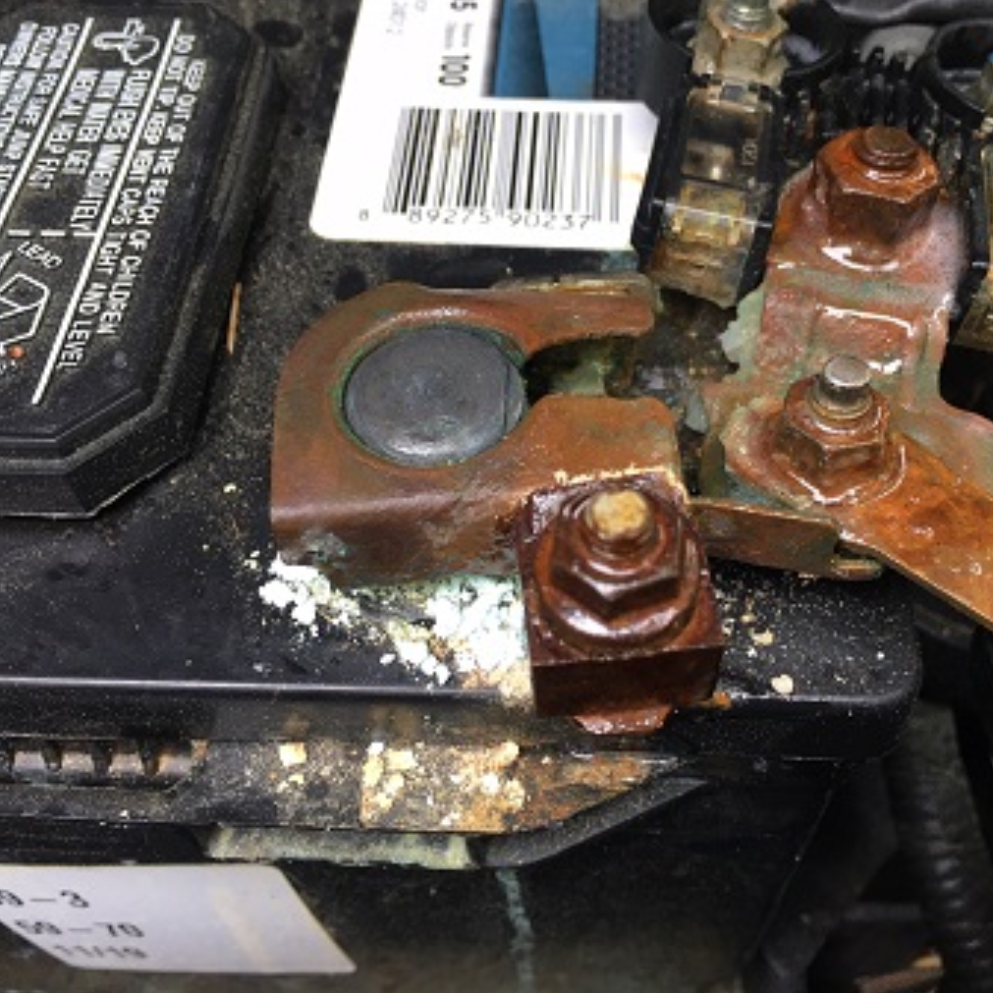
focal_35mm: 35
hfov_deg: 47.1
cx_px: 563
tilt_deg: -50.7
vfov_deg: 47.2
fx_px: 1136
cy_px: 488
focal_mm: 4.15
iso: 40
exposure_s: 1/30
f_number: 2.2
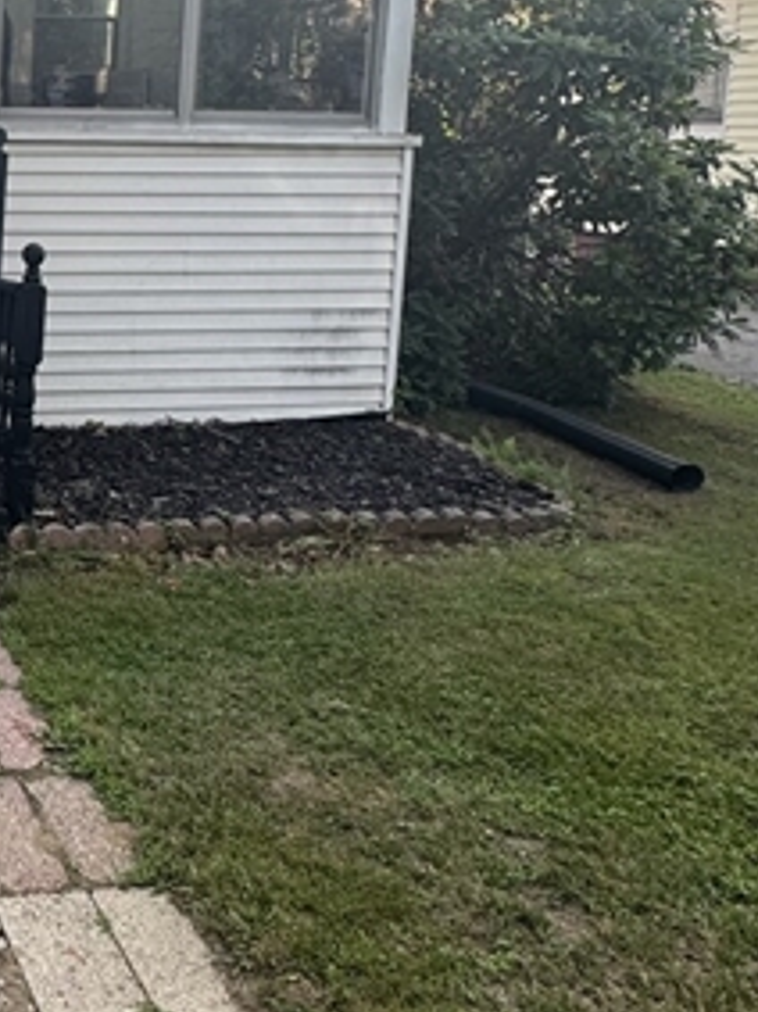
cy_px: 254
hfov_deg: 29.4
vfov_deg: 47.2
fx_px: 1110
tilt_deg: -5.6
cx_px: -257
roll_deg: -0.7
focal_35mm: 38
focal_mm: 2.22
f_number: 2.2
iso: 40
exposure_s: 1/237
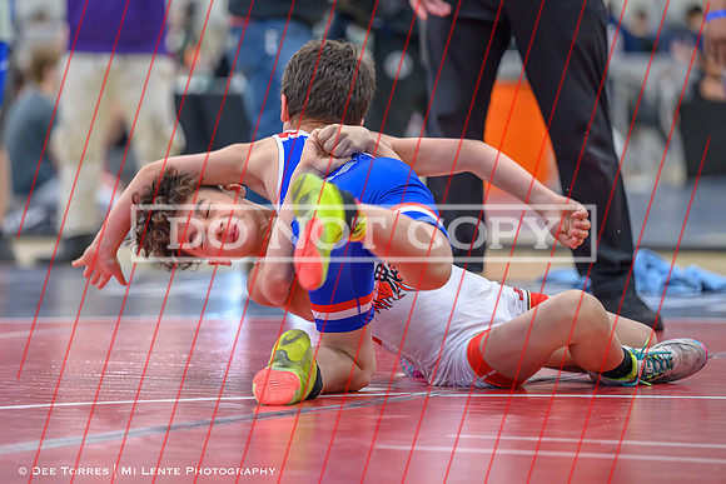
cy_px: 189
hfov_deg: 9.7
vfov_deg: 6.5
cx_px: 301
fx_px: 4278
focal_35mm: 212
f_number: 2.8
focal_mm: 160
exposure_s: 1/640
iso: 2200
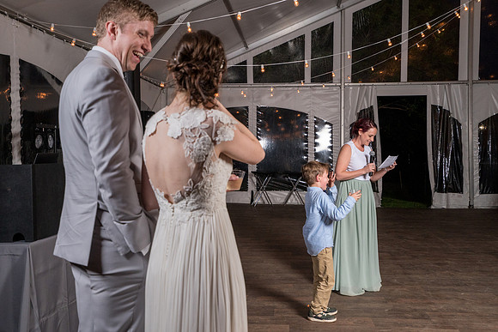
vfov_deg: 35.8
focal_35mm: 37
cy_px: 166
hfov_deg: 51.7
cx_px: 249
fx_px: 514
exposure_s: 1/200
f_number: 5
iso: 2000
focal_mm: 35
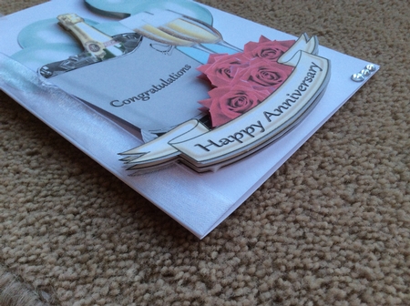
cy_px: 153
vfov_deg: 44.0
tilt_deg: -46.3
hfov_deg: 56.9
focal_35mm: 32
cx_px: 205
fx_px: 378
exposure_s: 1/100
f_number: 2.4
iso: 40
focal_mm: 3.3
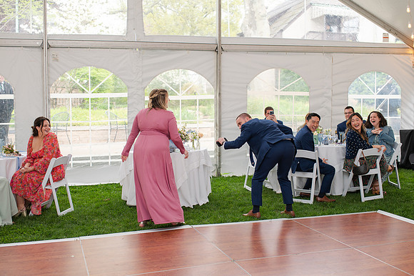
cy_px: 145
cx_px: 204
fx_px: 483
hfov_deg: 46.4
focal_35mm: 42
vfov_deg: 31.8
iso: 500
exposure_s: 1/200
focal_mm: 35
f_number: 3.2
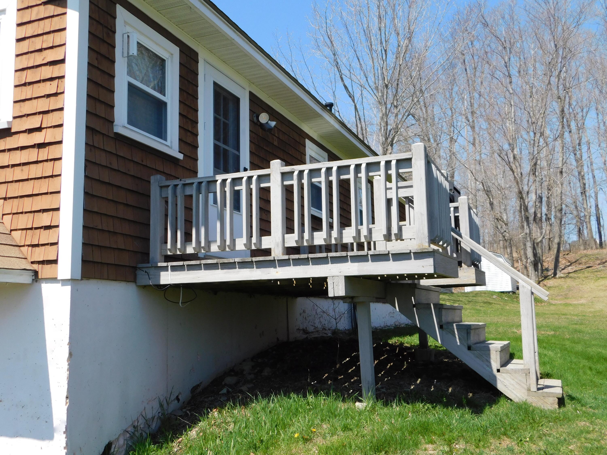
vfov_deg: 39.7
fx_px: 631
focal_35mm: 36
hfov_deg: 51.4
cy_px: 228
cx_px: 304
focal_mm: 6.3
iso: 125
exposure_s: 1/800
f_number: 3.5
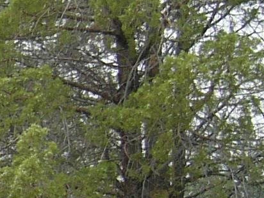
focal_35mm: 174
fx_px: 1327
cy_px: 163
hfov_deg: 10.4
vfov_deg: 8.5
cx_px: -272
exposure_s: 1/125
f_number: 2.8
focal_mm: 5.8
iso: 100
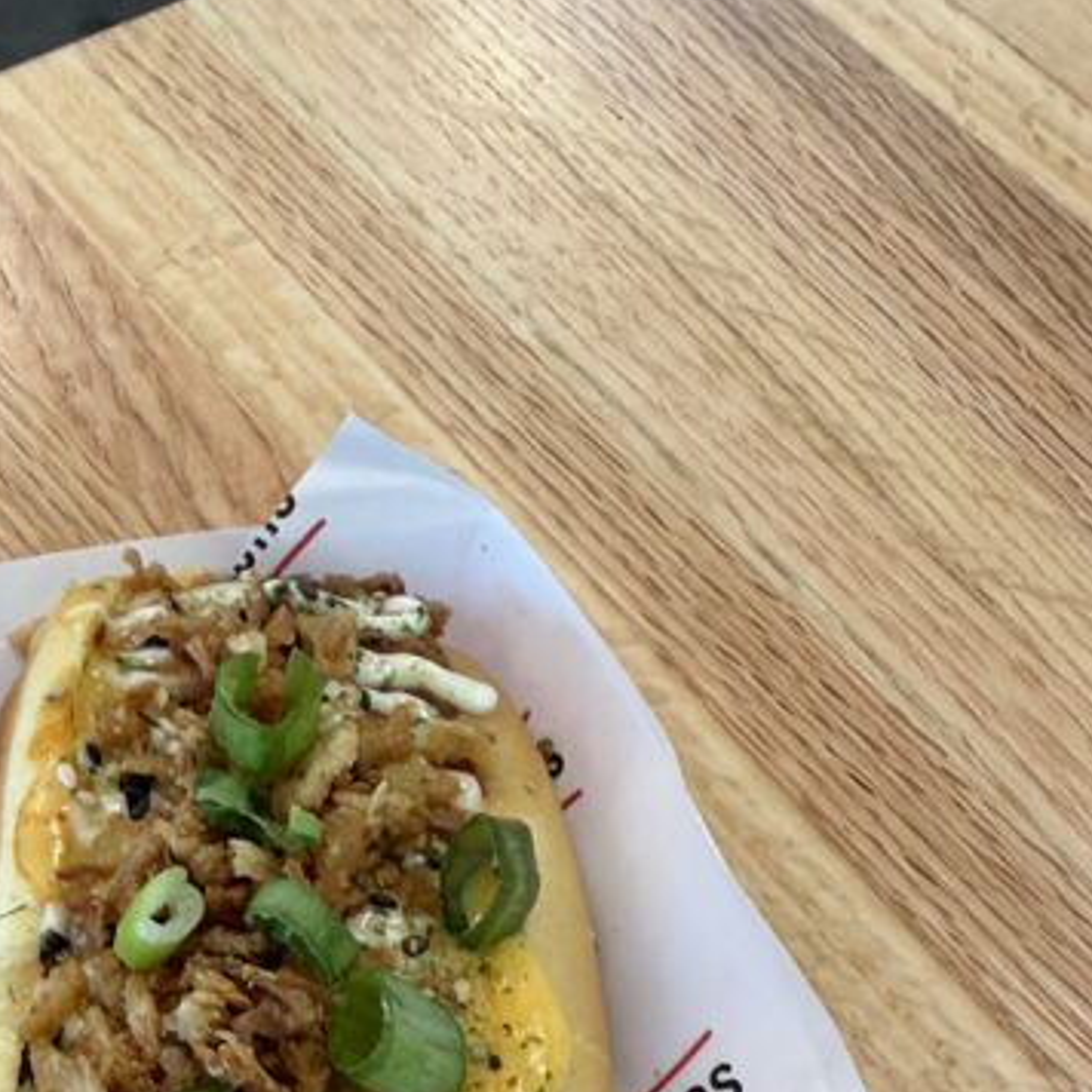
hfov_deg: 27.6
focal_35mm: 61
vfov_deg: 26.3
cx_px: 209
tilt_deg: -58.1
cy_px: 1153
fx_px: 2177
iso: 160
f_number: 2.2
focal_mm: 2.22
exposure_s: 1/120
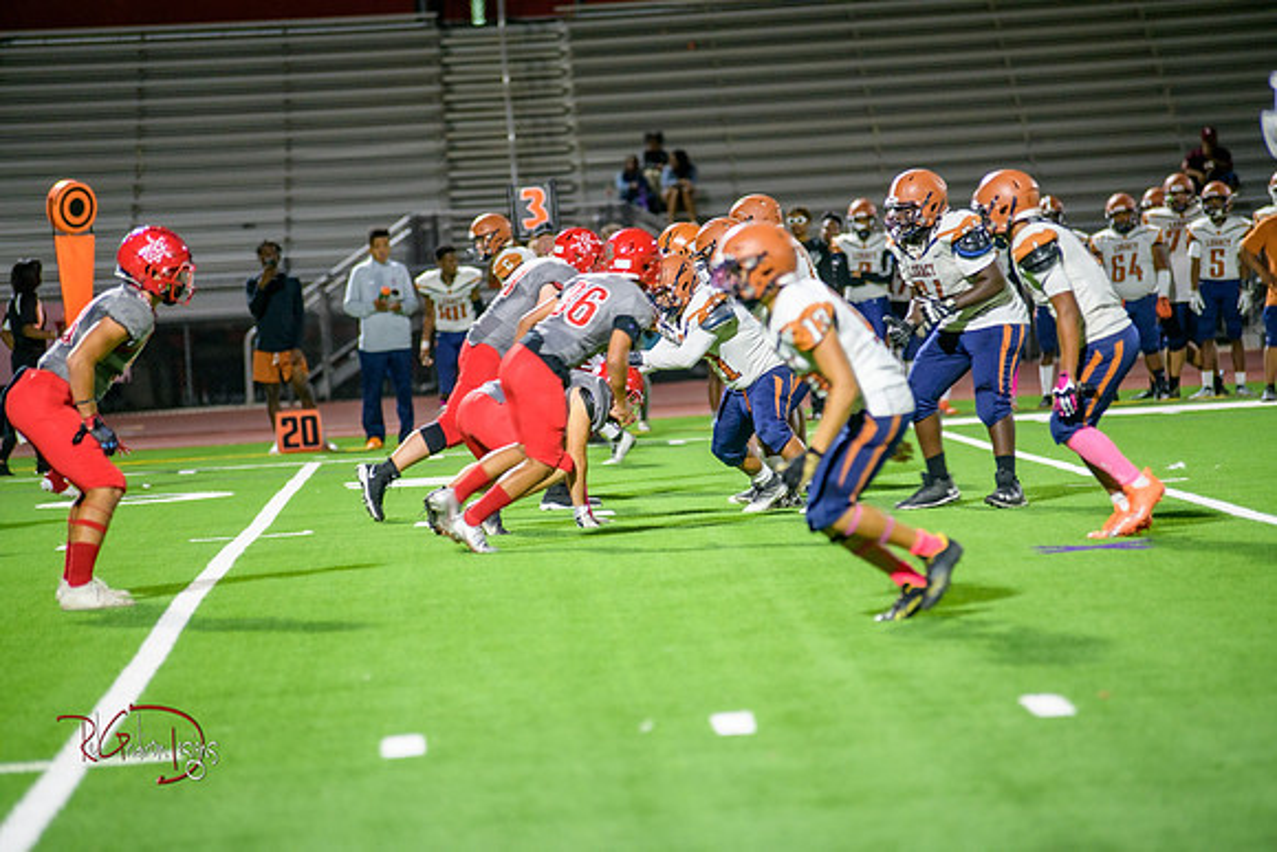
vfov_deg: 6.9
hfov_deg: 10.3
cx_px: 638
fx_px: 7096
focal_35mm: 200
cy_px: 426
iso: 1600
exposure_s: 1/250
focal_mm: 200
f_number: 2.8
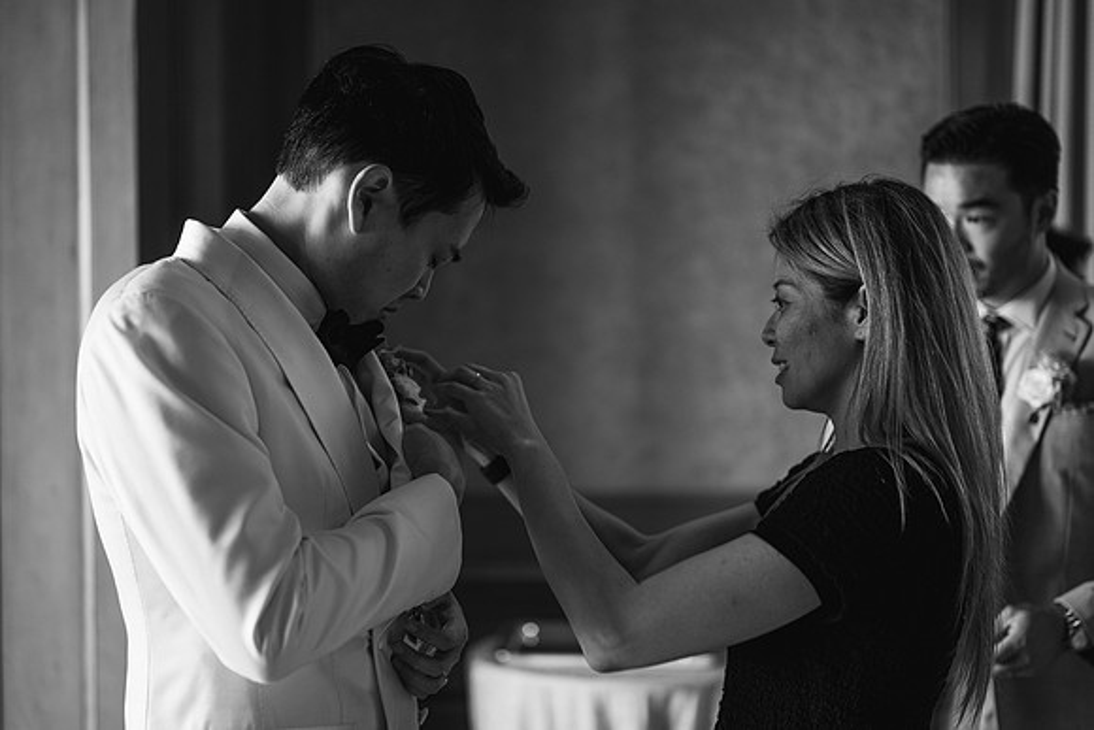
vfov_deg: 27.0
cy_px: 365
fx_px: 1520
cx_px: 547
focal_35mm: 50
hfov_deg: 39.6
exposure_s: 1/100
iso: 250
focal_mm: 50
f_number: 1.8
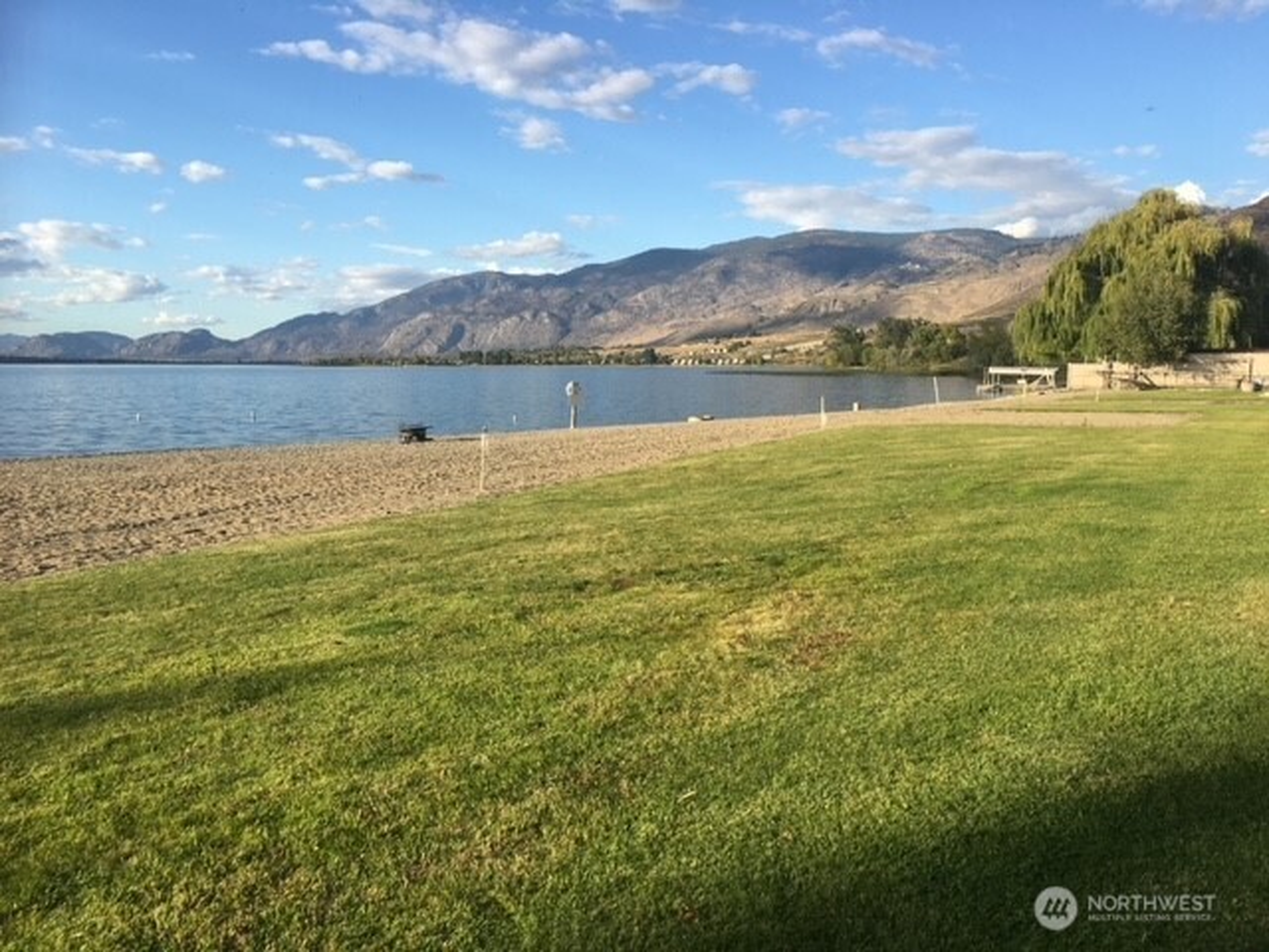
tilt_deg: -5.9
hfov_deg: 61.7
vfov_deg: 48.2
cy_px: 476
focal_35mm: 29
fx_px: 1063
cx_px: 634
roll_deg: +1.6
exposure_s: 1/1083
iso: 25
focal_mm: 4.15
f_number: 2.2
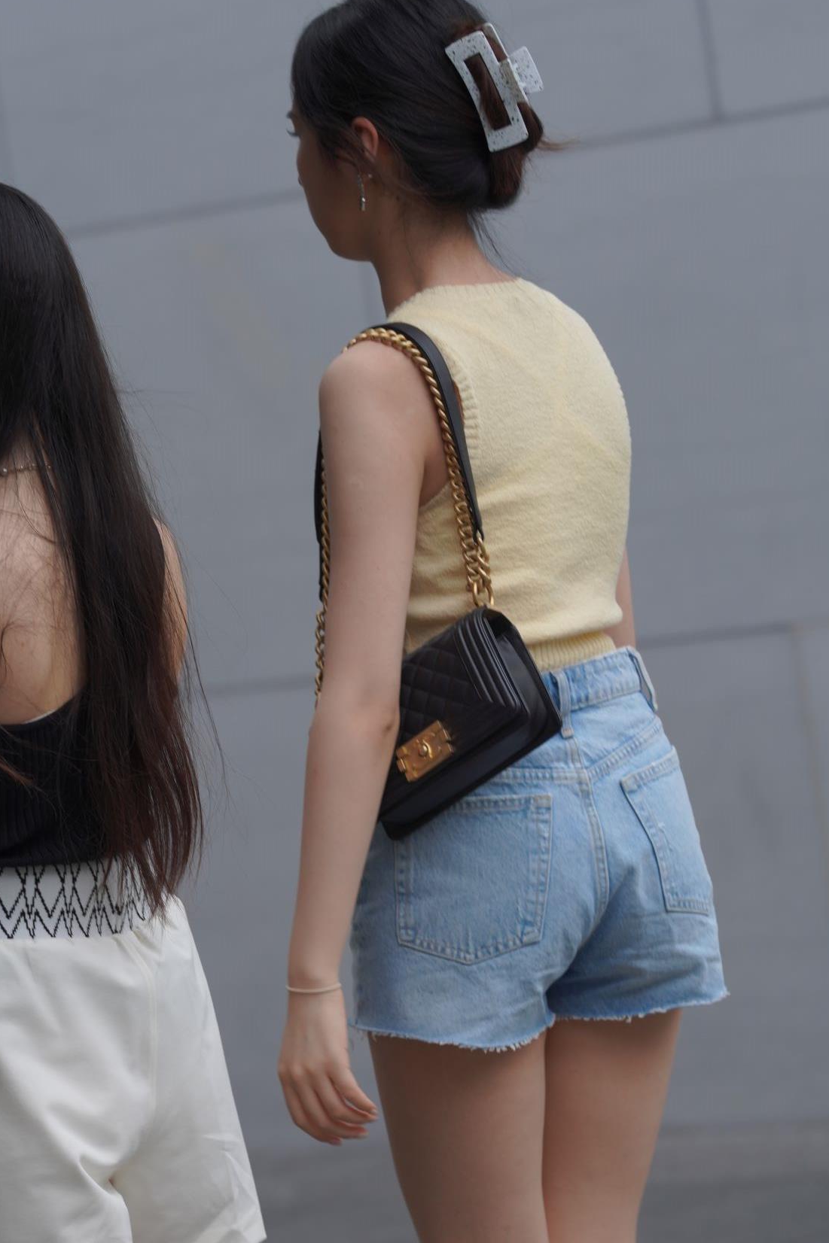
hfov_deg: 5.9
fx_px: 8049
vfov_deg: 8.8
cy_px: 931
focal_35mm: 233
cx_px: 169
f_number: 4
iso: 320
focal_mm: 135
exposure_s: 1/640
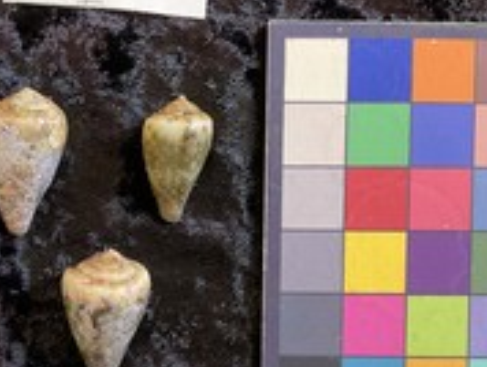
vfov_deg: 25.4
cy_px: 283
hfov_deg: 33.4
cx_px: 150
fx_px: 803
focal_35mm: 57
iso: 50
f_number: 1.8
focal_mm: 3
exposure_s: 1/60
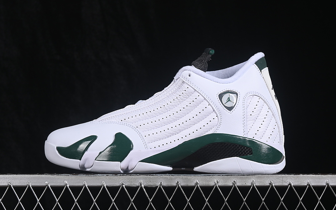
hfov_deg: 26.8
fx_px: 705
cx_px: 169
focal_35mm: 77
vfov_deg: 16.9
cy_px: 104
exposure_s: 1/100
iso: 160
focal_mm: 50
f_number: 8
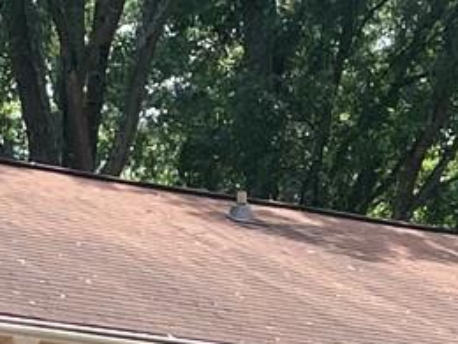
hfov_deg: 9.6
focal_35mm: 205
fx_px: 2712
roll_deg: +0.5
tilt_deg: +2.6
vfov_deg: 6.8
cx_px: 69
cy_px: 903
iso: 32
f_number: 1.6
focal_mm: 4.2
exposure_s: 1/932
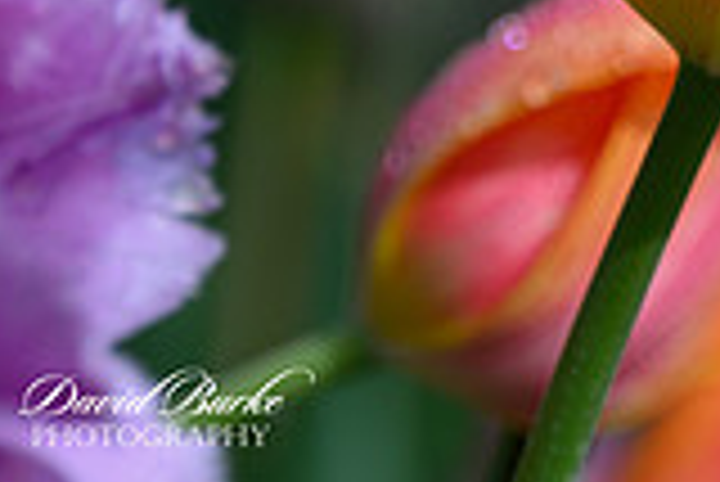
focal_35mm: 963
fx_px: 19277
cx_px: 1023
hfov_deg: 2.1
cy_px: -378
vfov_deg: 1.4
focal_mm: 230
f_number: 5
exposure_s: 1/400
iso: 72
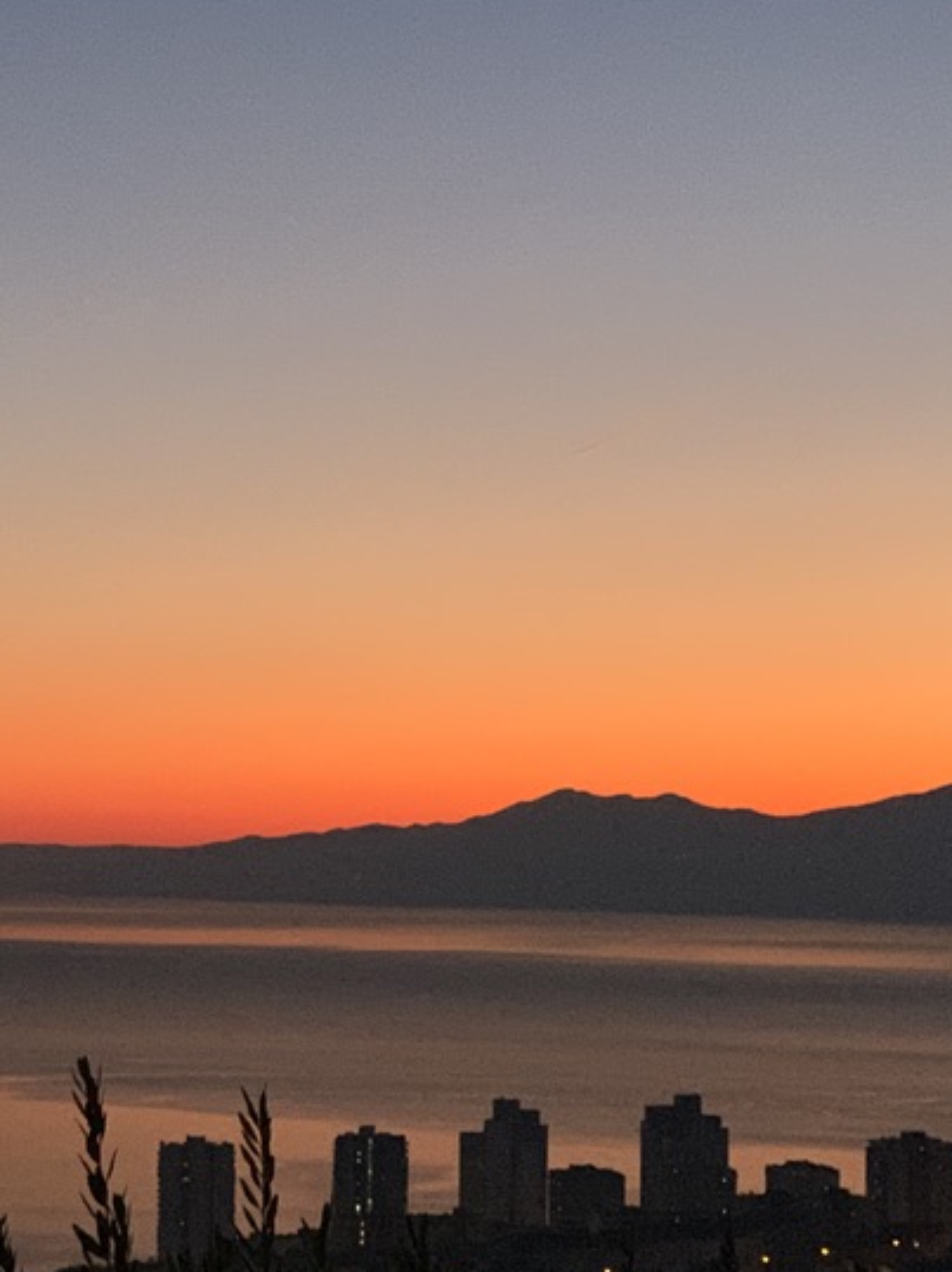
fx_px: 3633
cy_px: 799
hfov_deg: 14.8
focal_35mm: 99
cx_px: 111
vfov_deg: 19.8
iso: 400
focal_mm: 6
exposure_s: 1/50
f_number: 2.4
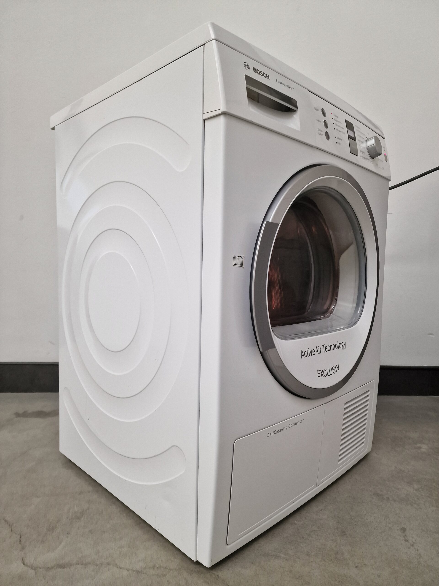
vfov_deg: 73.9
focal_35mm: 23
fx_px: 389
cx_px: 220
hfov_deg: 58.9
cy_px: 293
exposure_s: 1/100
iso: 160
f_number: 1.8
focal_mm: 6.4
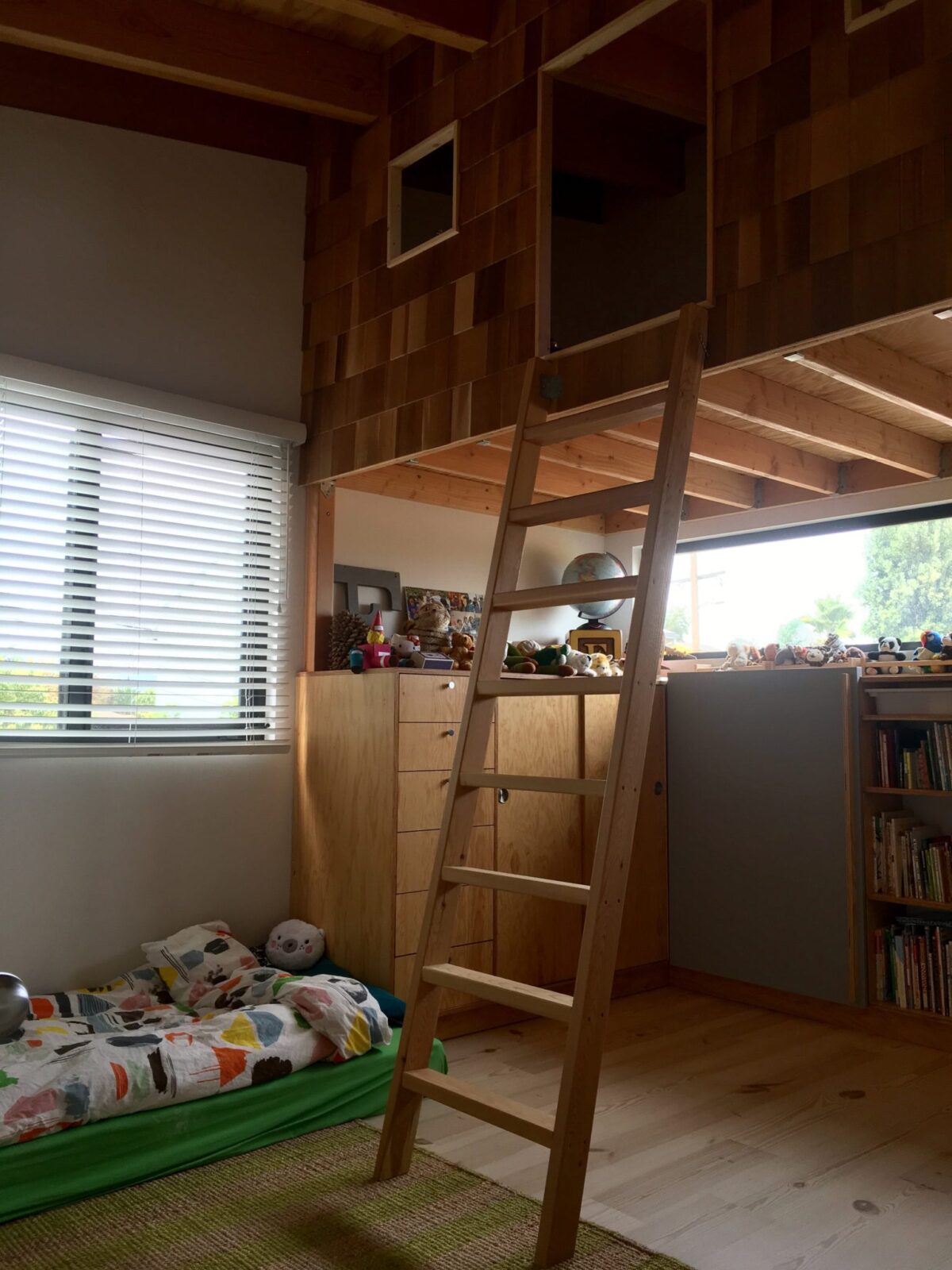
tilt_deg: +4.7
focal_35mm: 29
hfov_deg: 48.2
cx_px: 476
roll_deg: -0.8
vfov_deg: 61.7
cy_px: 635
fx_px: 1063
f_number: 2.2
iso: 25
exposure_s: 1/60
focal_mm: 4.15
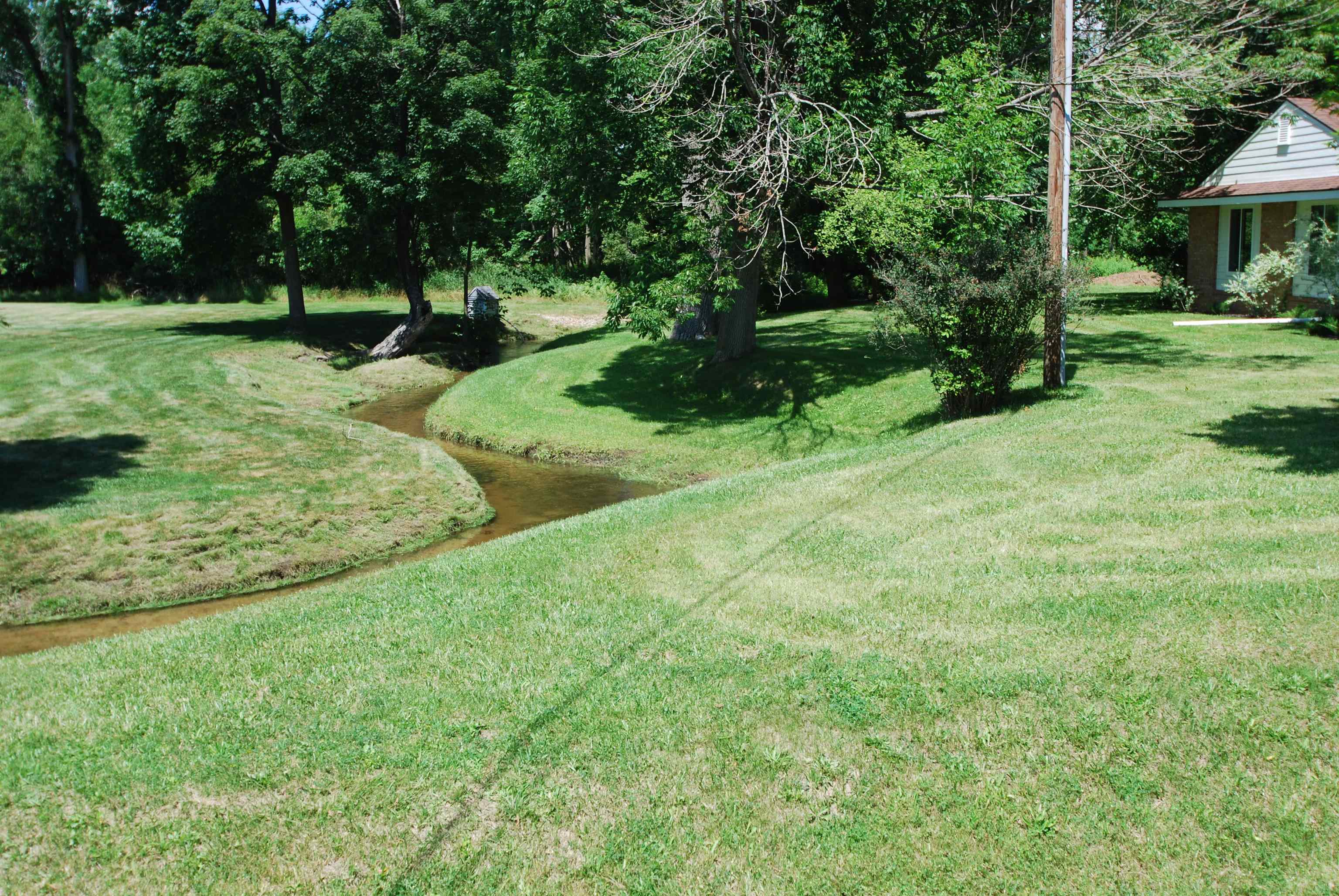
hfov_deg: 53.1
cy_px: 448
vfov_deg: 37.0
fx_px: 1341
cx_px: 670
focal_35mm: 36
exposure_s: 1/160
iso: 100
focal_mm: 24
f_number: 6.3
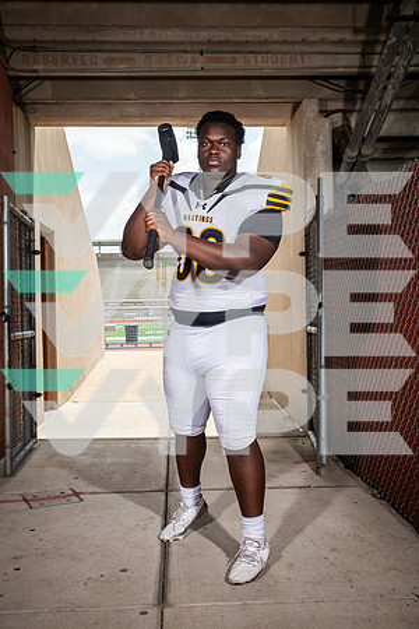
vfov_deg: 53.1
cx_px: 210
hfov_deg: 36.9
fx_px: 628
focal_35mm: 36
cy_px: 314
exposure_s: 1/400
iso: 125
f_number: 7.1
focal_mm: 36
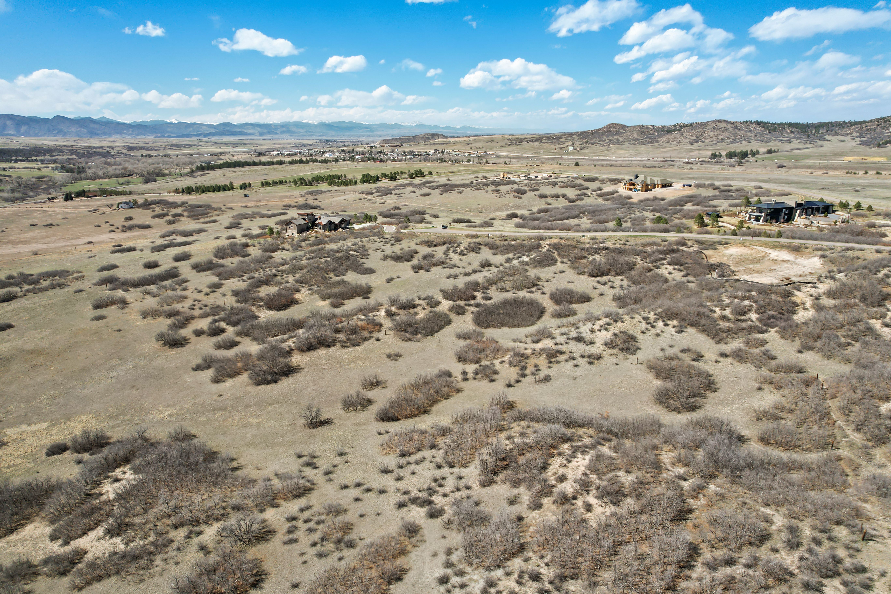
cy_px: 297
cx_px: 446
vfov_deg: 57.2
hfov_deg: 78.6
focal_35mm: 22
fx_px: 544
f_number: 2.8
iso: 100
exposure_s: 1/1600
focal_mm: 8.38
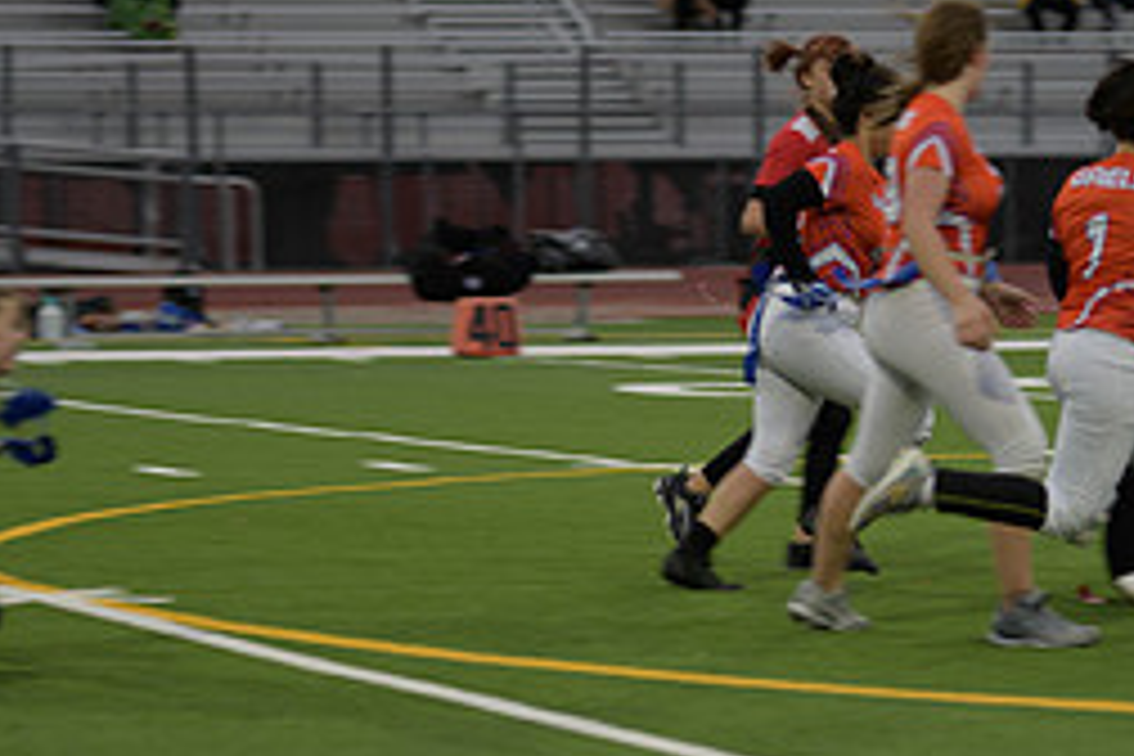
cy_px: 340
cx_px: 904
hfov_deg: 8.0
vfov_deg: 5.3
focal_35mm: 258
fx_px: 8126
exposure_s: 1/200
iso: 160
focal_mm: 112
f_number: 2.8
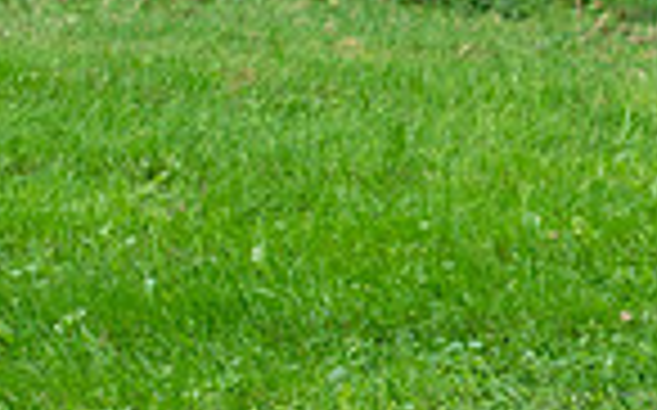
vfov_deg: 4.6
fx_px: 5063
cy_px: -252
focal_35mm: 283
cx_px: 796
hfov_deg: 7.4
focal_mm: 70
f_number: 4.5
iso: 400
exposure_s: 1/250
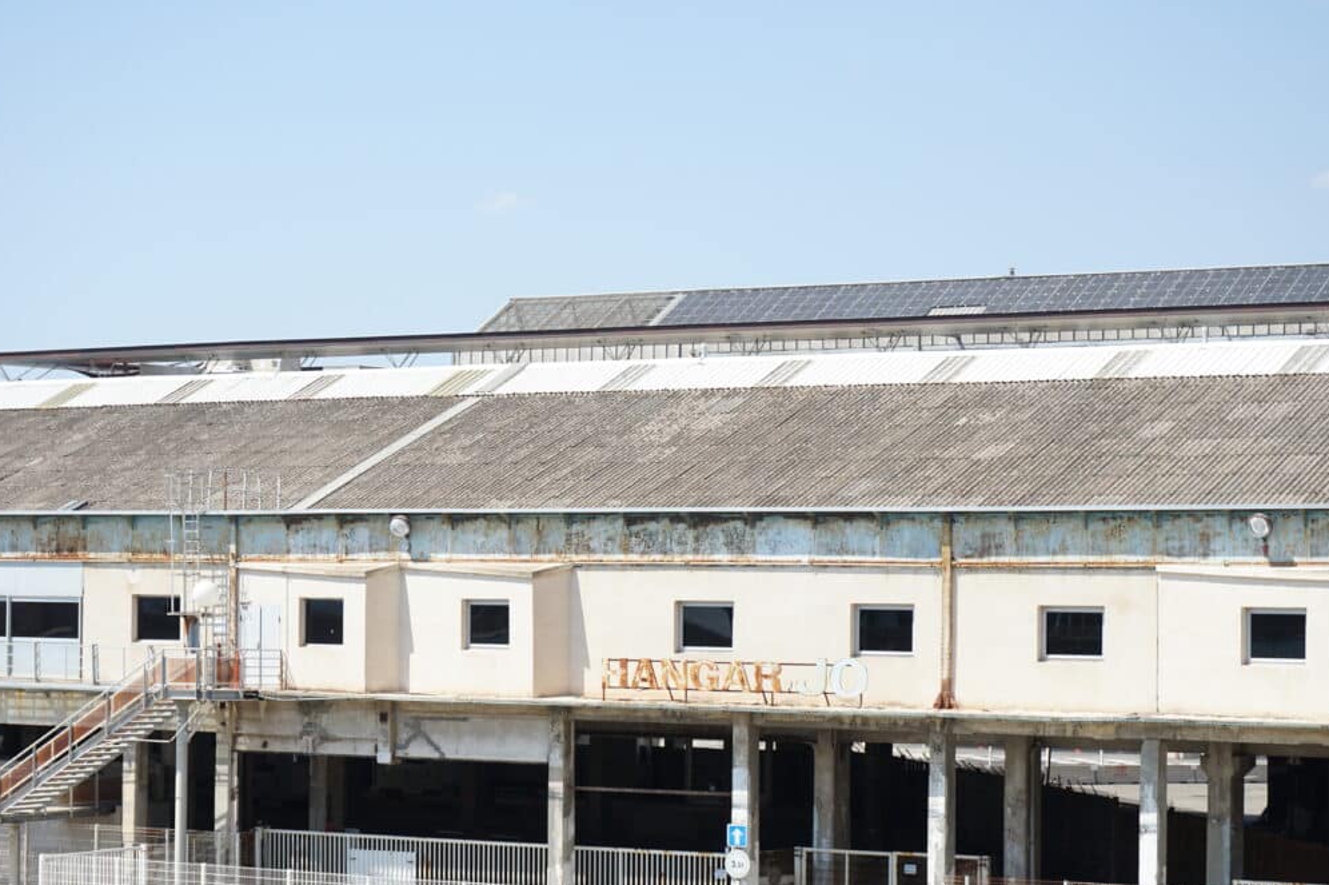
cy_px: 544
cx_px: 644
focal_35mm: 90
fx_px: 3321
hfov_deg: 22.6
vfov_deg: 15.2
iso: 125
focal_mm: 70
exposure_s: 1/320
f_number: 7.1
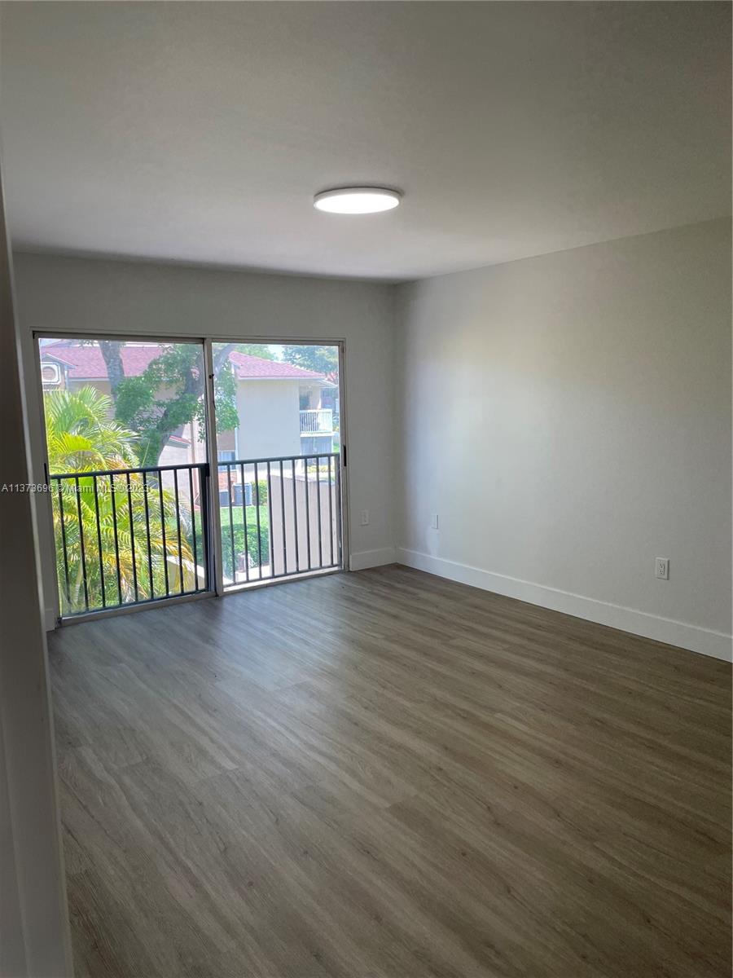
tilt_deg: -7.8
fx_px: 734
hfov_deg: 53.1
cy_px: 489
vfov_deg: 67.3
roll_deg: +0.6
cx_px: 366
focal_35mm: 26
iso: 50
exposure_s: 1/121
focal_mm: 4.2
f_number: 1.6
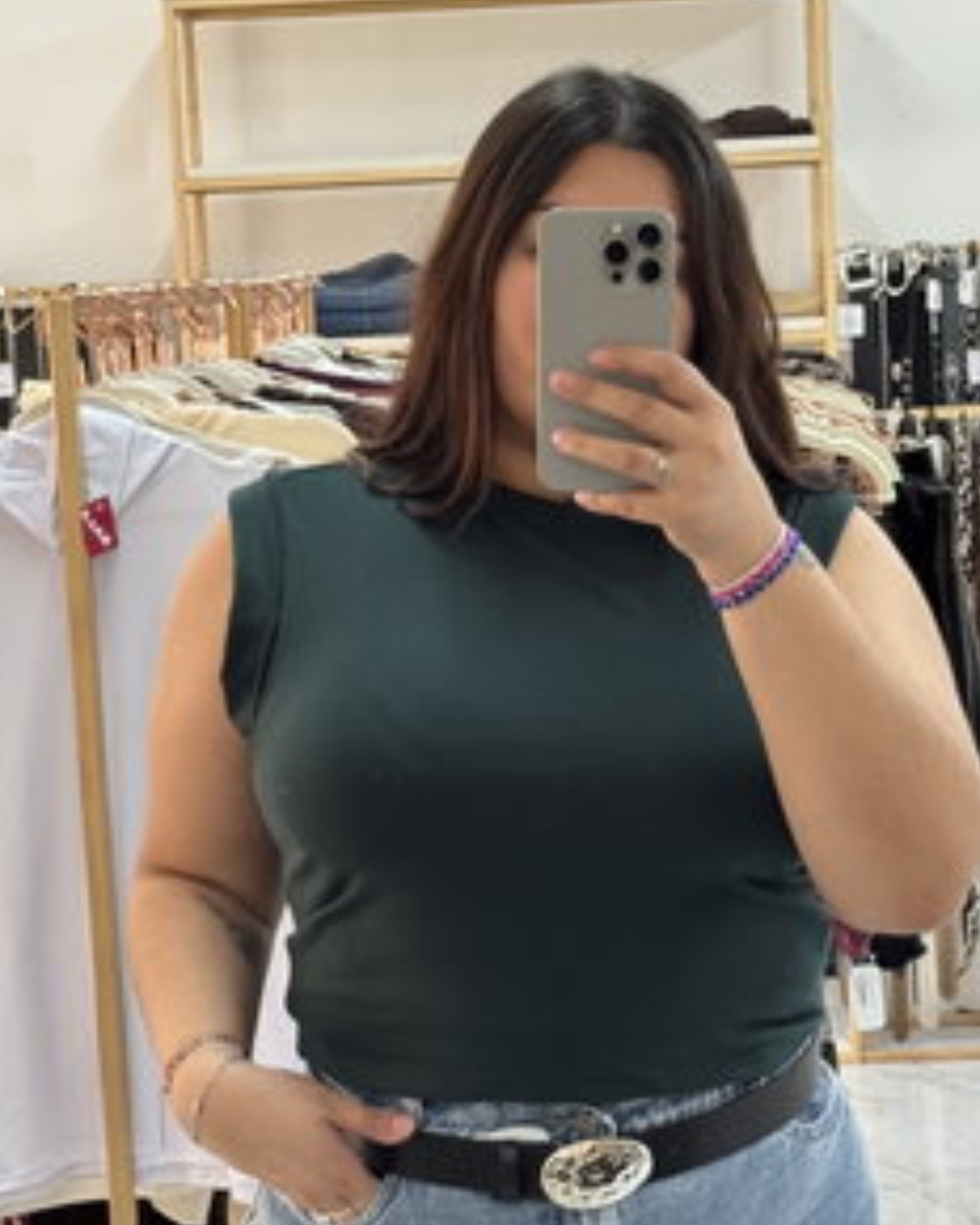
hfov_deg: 17.9
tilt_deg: -6.1
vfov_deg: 22.2
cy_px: 602
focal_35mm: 86
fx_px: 3118
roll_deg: +3.6
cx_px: 477
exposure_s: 1/33
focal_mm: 6.76
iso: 200
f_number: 1.78
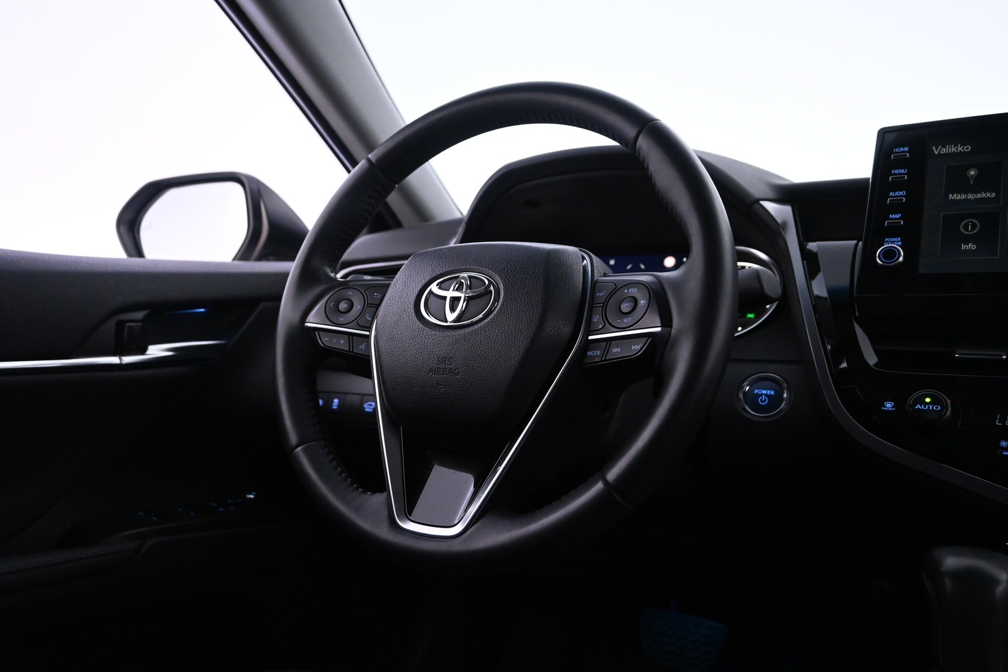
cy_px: 336
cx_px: 504
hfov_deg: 64.6
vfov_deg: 45.7
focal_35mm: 28
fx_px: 798
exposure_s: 1/50
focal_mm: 19
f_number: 3.8
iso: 3200
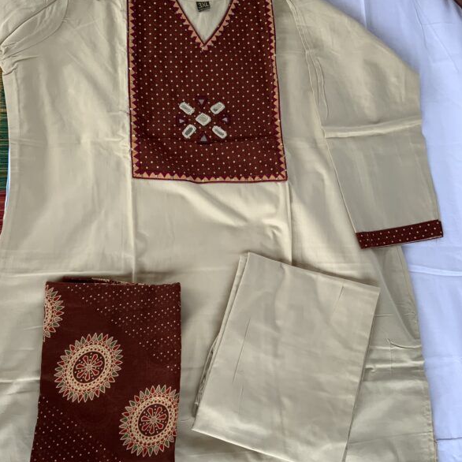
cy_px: 263
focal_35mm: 35
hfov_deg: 47.2
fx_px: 528
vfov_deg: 47.1
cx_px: 235
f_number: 1.8
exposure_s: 1/265
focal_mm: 3
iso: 16
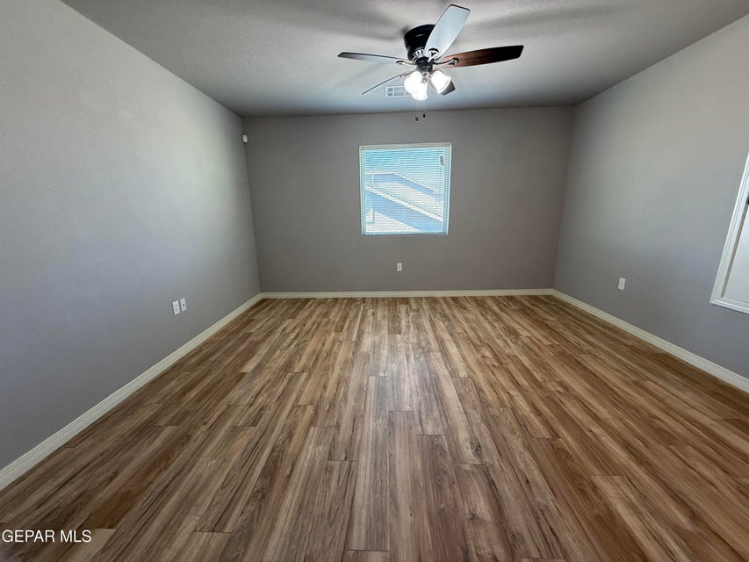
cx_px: 374
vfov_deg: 85.7
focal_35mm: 14
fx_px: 303
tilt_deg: -13.4
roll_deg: +1.4
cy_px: 281
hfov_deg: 102.1
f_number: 2.2
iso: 400
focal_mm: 2.22
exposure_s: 1/120
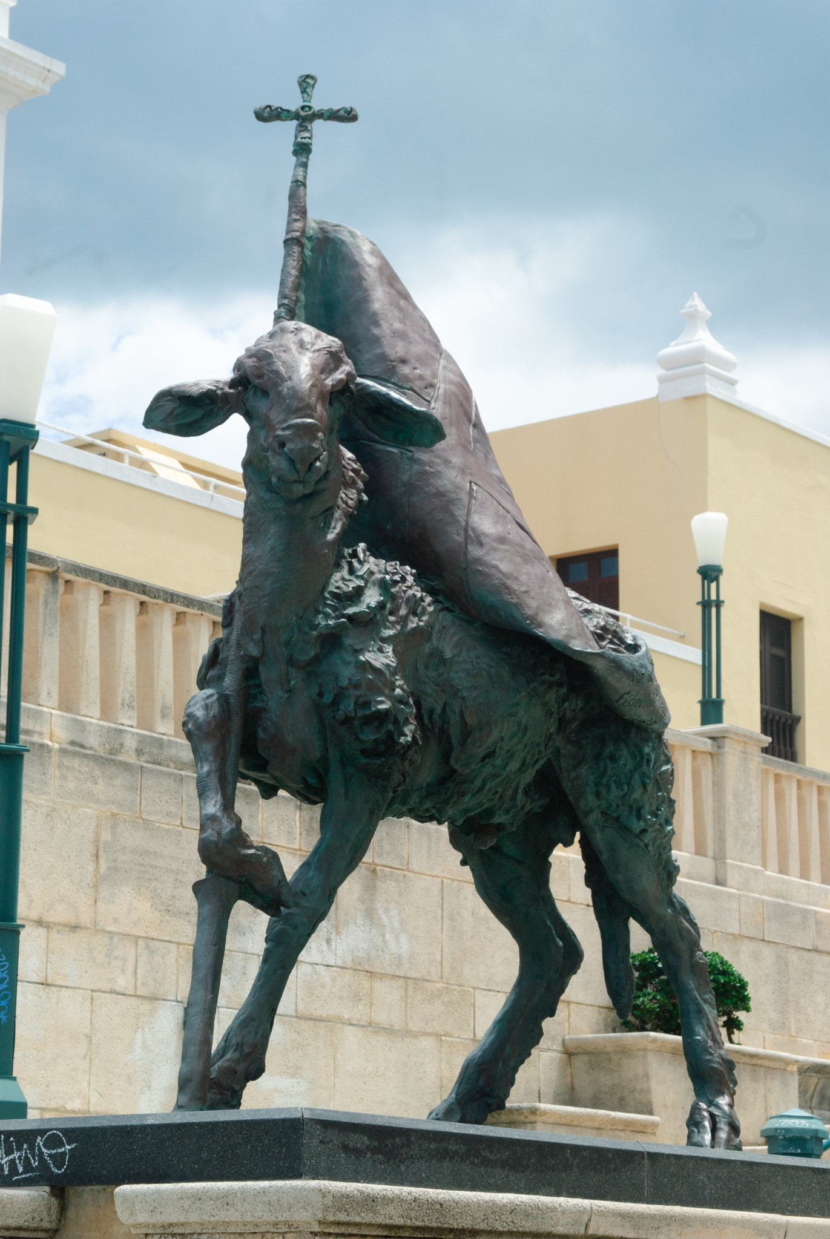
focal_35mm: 112
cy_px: 620
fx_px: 3879
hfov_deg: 12.2
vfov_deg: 18.2
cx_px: 415
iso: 200
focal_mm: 75
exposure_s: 1/100
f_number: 13
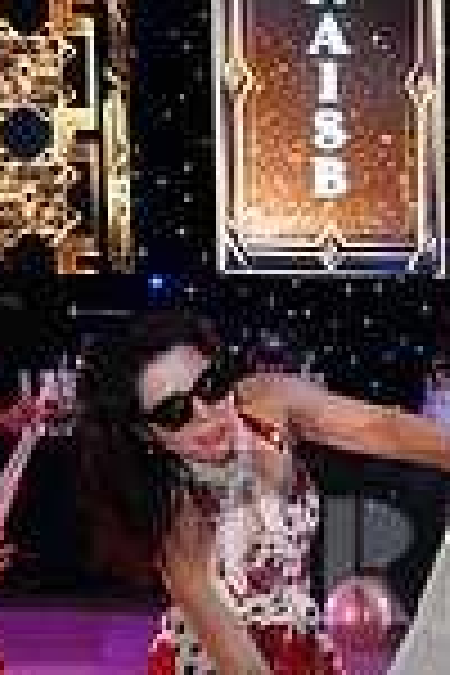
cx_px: 662
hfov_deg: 11.4
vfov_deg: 17.5
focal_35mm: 116
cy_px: 569
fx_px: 2175
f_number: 4.5
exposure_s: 1/250
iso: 3200
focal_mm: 30
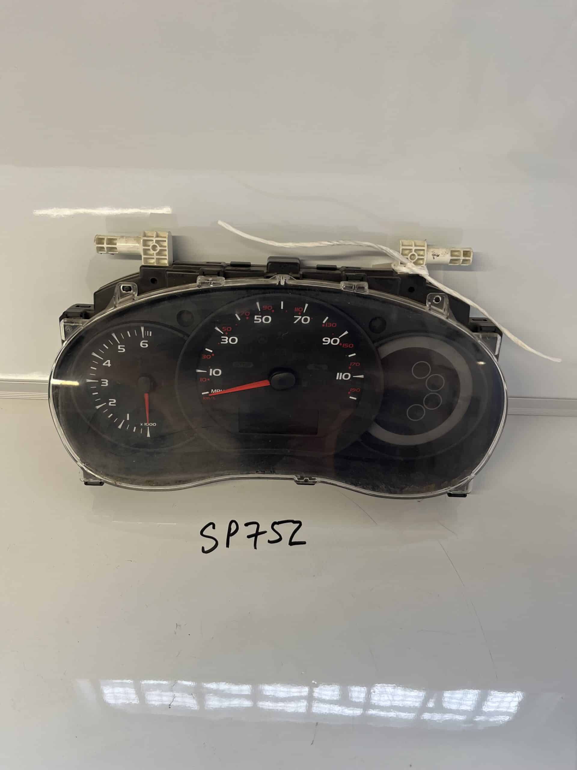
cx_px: 288
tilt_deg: -42.4
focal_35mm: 26
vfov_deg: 67.3
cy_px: 385
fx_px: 578
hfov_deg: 53.1
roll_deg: -2.2
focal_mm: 5.1
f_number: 1.6
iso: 125
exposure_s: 1/100
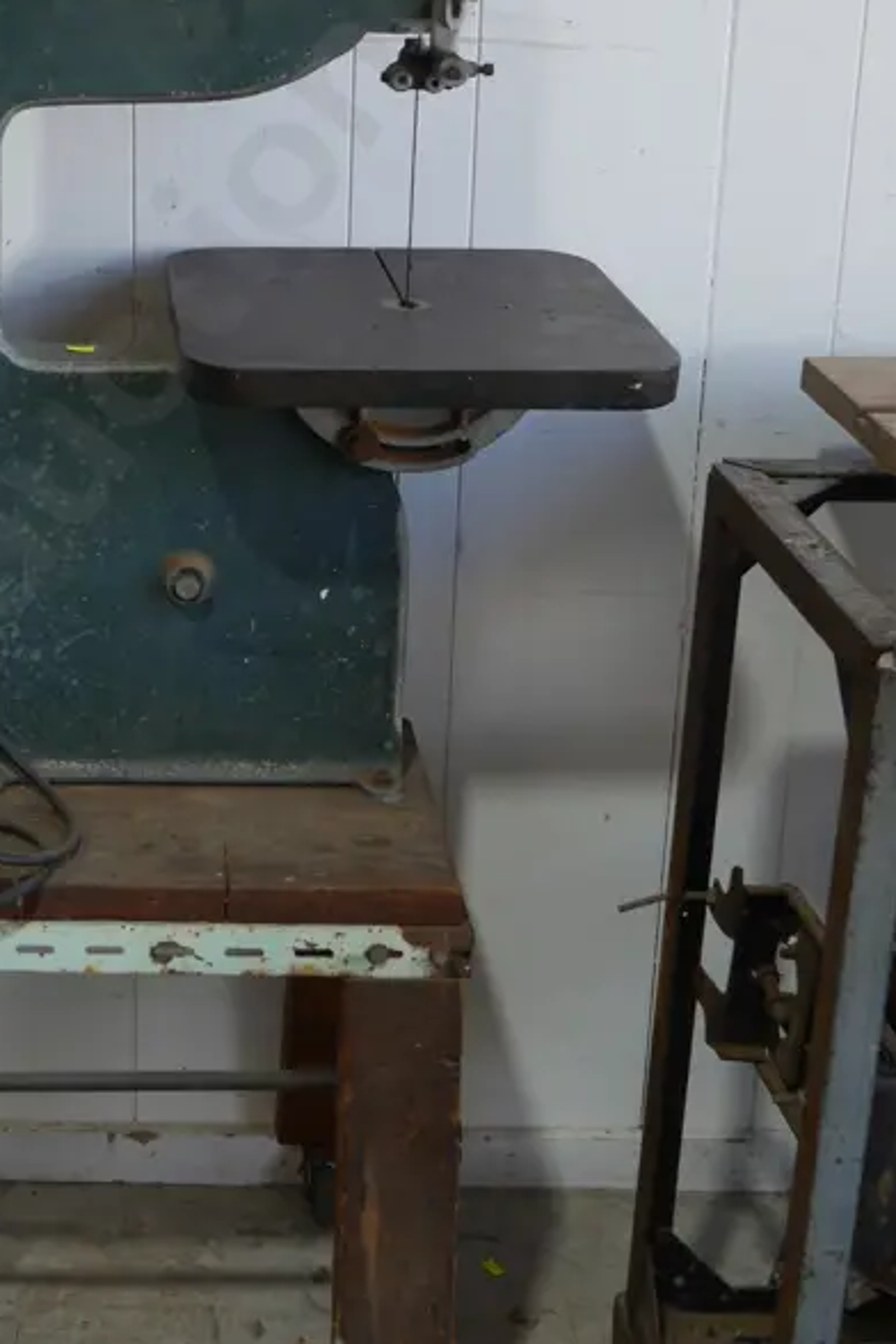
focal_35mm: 58
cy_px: 448
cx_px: 77
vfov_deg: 34.2
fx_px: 2165
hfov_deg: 22.8
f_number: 3.6
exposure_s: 1/125
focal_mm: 16
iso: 200
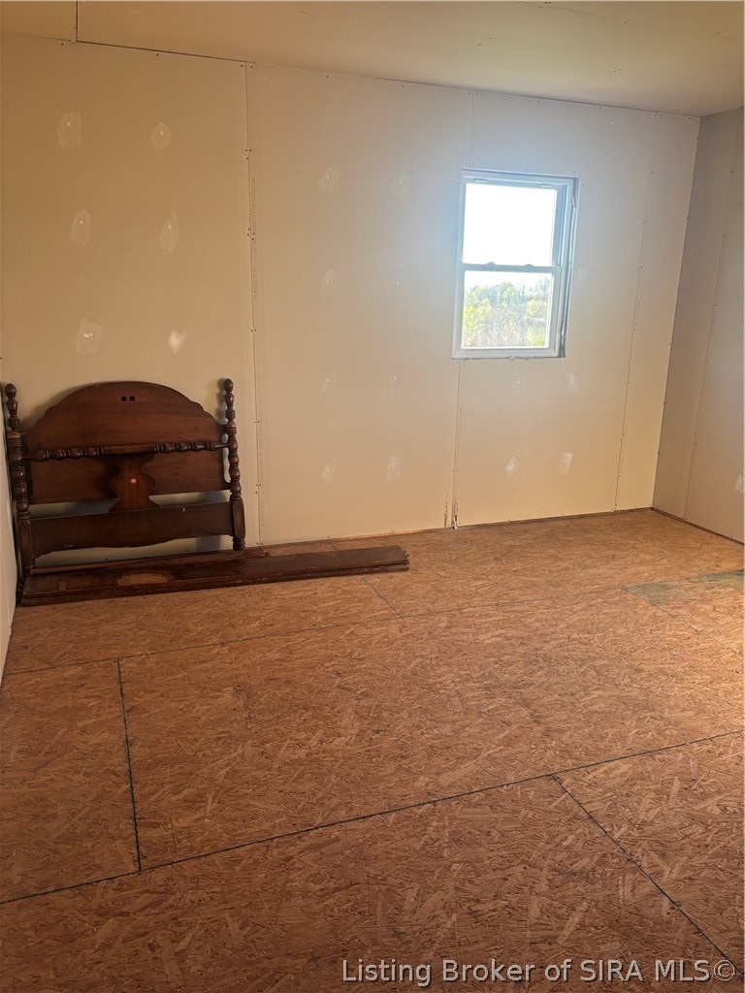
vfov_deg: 67.3
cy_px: 496
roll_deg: -0.9
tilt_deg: -14.9
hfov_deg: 53.1
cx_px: 372
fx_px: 746
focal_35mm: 26
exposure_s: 1/121
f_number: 1.6
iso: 80
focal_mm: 5.96
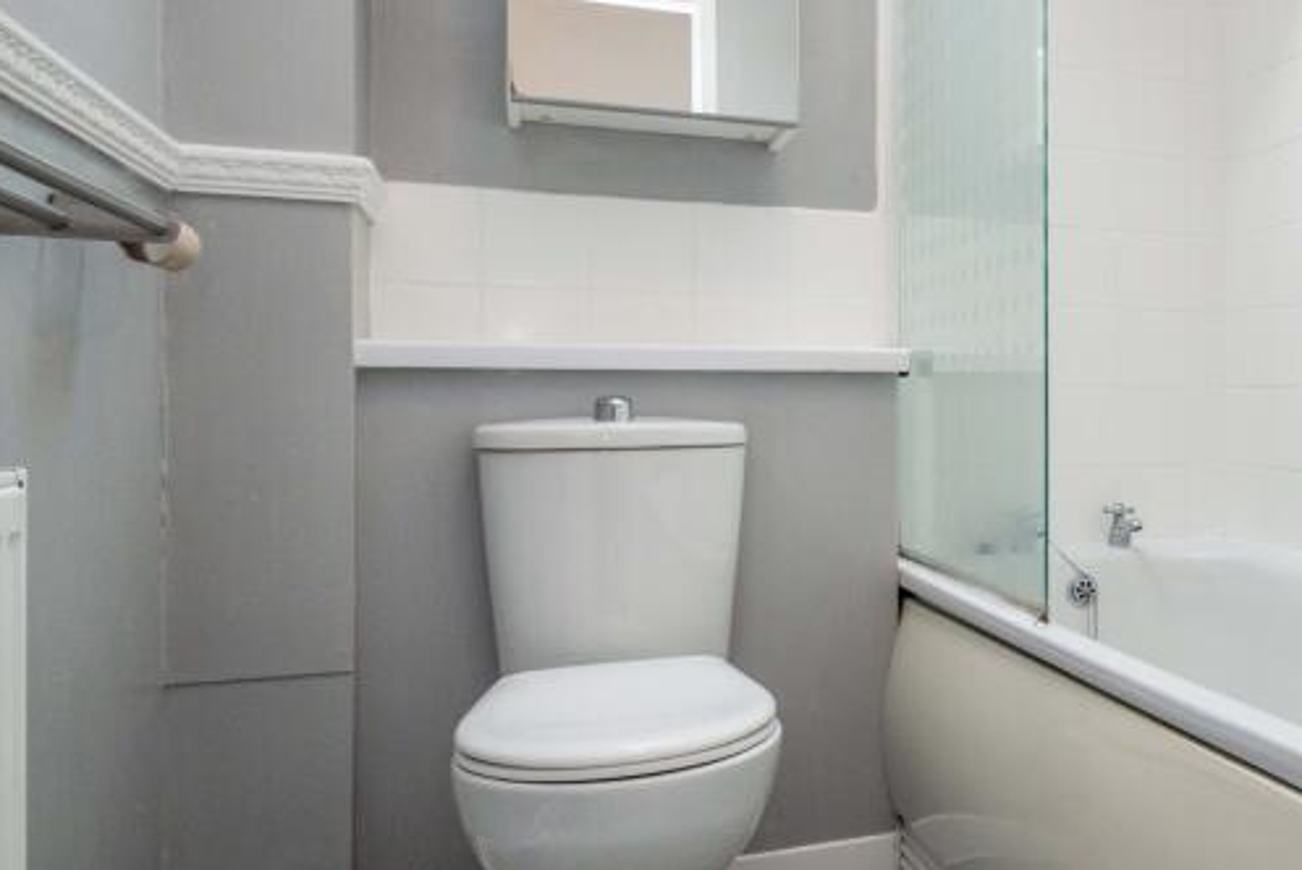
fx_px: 1267
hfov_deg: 47.0
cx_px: 1247
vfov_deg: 37.8
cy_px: 515
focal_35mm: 35
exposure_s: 1/60
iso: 1250
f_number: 7.1
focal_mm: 17
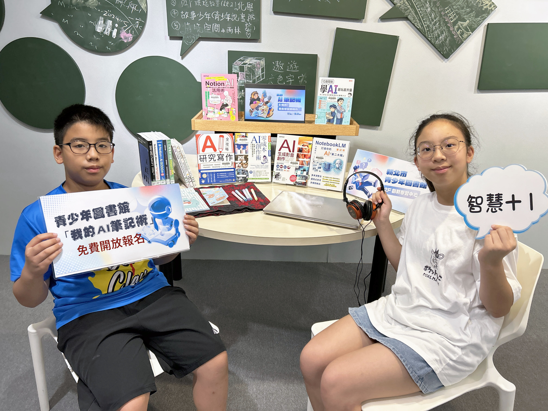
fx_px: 412
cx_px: 274
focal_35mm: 26
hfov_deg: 67.3
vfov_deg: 53.1
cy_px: 206
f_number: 1.5
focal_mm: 5.7
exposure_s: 1/120
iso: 125
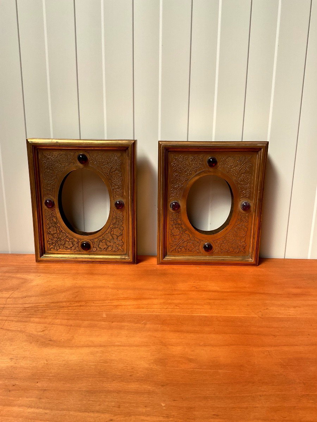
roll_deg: +0.0
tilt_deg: -14.8
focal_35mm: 29
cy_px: 211
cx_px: 158
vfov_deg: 61.7
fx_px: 354
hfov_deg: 48.2
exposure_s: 1/289
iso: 16
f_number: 1.8
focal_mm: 3
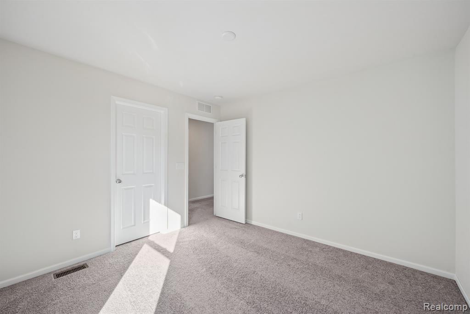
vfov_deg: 81.2
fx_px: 183
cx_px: 235
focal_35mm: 14
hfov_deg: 104.2
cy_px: 157
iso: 64
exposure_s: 1/2.5
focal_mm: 14
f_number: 9
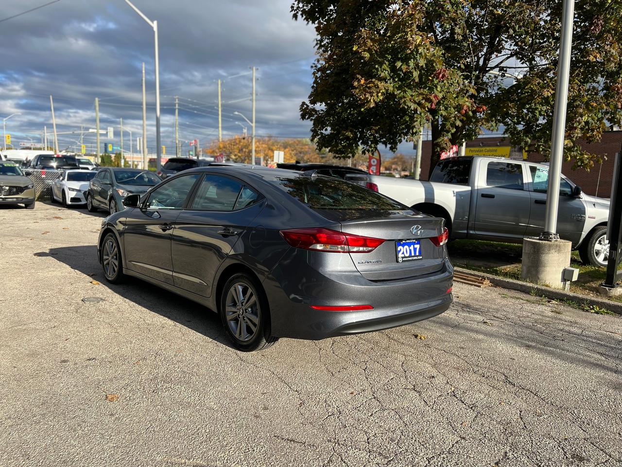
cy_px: 234
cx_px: 311
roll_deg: -1.4
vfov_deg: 53.1
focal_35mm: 26
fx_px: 467
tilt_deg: -7.2
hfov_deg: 67.3
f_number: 1.5
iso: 50
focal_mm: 5.7
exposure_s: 1/2695
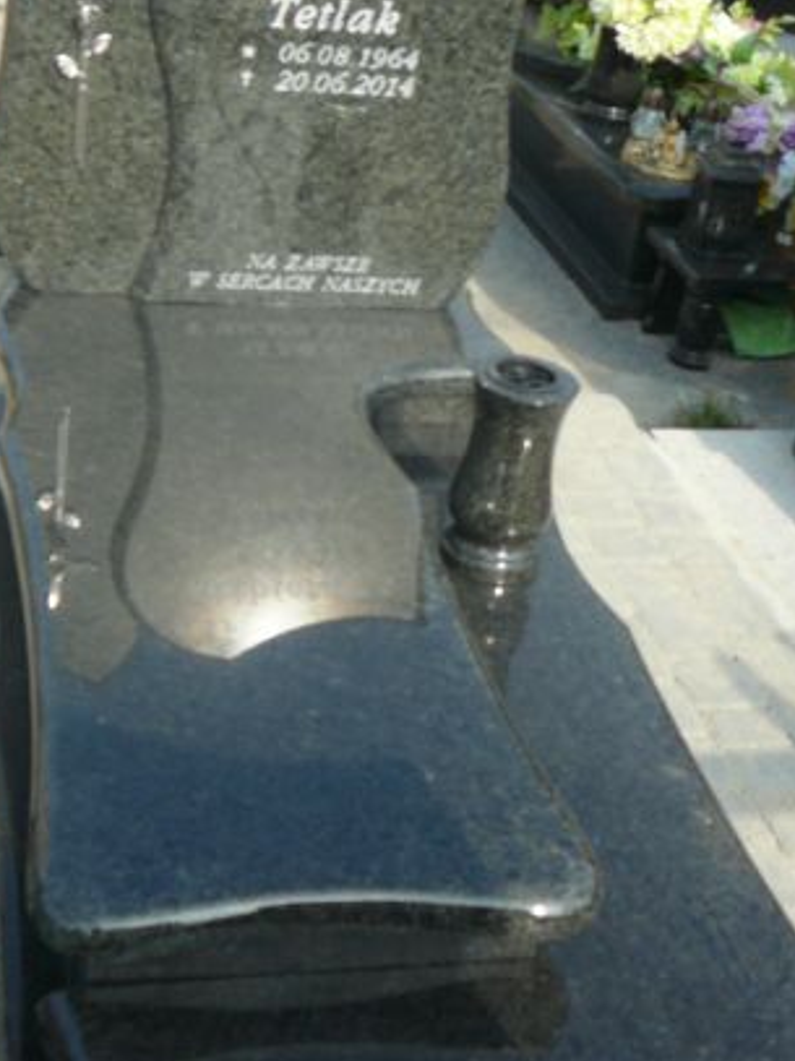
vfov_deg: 34.9
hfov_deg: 26.5
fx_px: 1685
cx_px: 300
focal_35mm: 55
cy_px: 498
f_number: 2.8
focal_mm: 5.2
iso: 80
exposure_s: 1/640
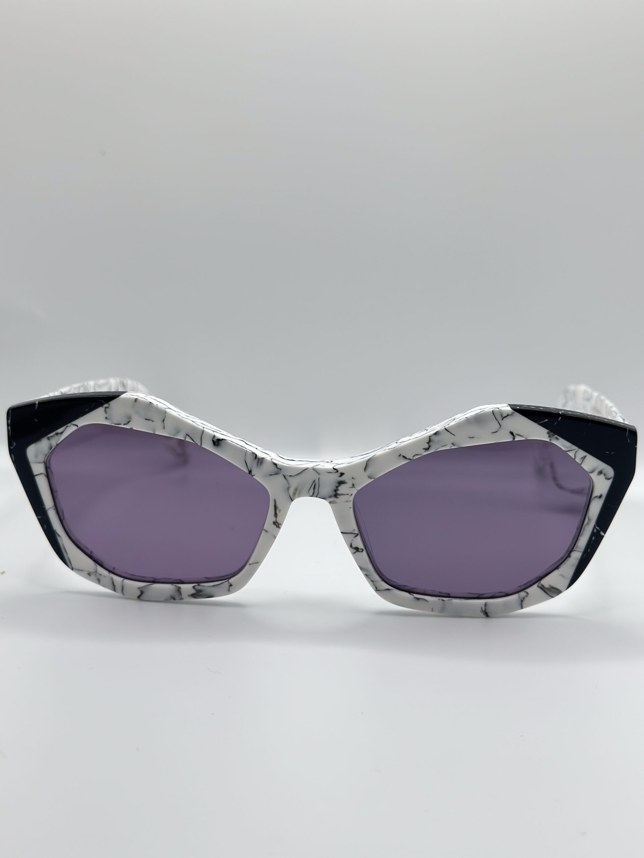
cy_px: 429
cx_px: 322
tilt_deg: -31.3
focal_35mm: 48
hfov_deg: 30.3
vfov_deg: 39.7
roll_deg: -0.1
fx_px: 1191
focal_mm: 6.86
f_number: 1.78
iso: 80
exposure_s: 1/584
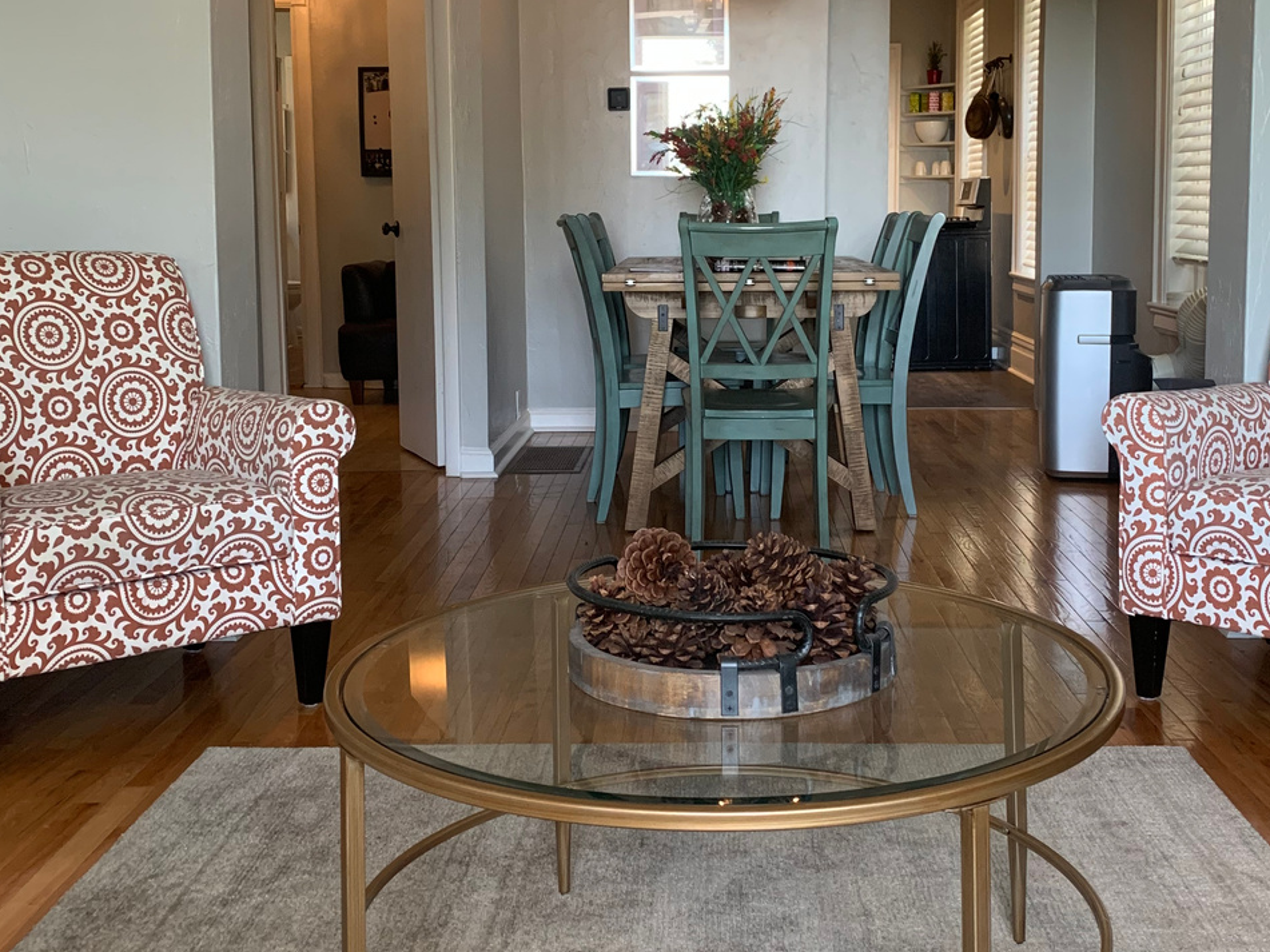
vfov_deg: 34.2
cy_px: 371
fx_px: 1541
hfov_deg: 44.7
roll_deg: +0.3
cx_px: 700
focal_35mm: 42
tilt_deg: -4.2
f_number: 1.8
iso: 160
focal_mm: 4.25
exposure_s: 1/60
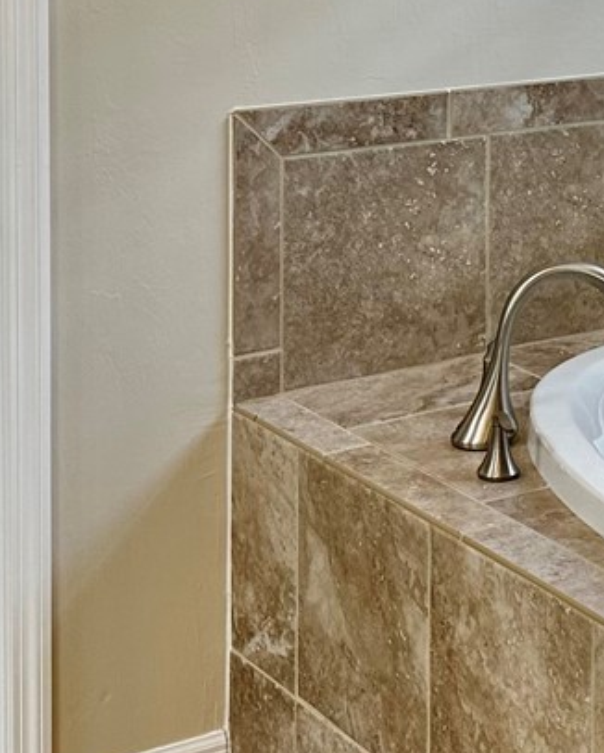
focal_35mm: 92
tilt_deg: -4.7
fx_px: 2054
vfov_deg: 19.9
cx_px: 674
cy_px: -68
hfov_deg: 16.2
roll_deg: -1.2
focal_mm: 6.86
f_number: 1.78
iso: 80
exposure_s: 1/120
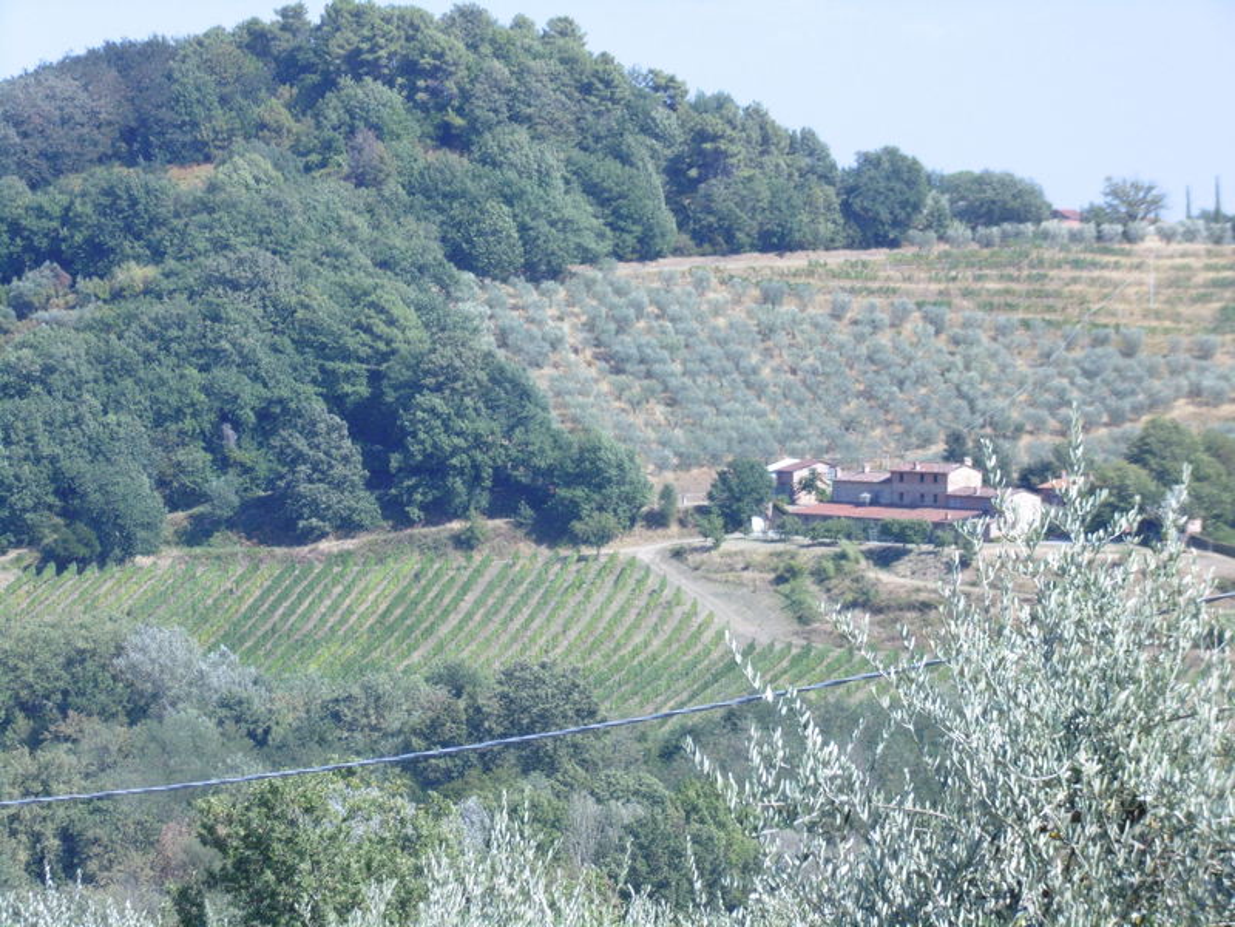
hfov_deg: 10.6
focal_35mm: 187
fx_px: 6672
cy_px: 464
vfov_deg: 7.9
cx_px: 618
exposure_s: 1/400
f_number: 5.4
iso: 100
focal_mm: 34.3
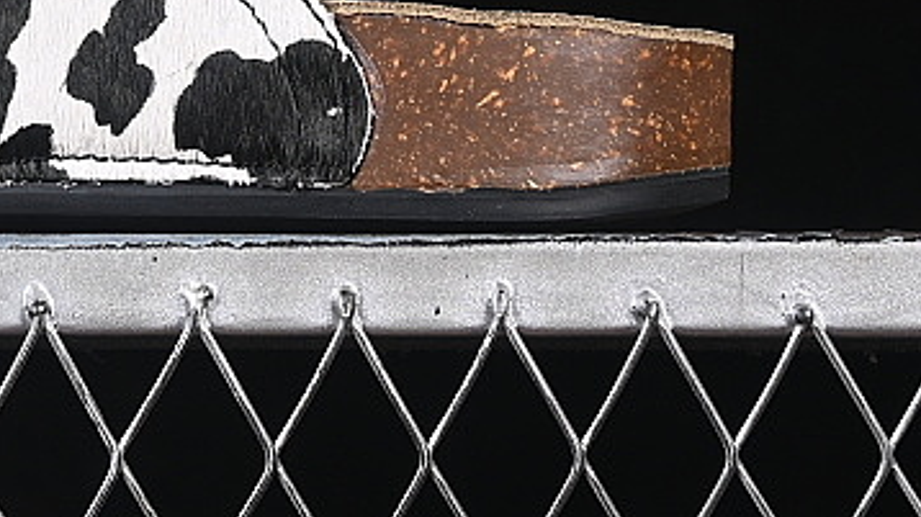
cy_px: -347
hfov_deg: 9.0
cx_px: -198
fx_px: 5785
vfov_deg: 5.1
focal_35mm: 237
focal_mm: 50
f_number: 6.3
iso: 160
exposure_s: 1/60
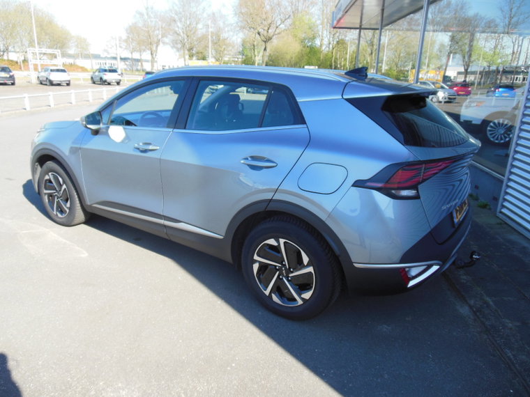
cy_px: 198
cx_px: 265
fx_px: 383
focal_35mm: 25
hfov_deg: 69.4
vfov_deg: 54.9
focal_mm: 4.5
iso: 125
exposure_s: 1/400
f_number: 3.2
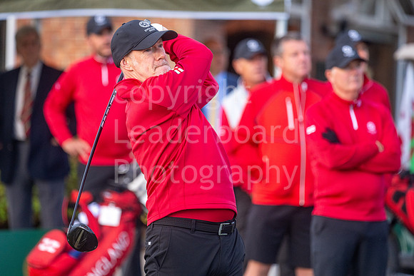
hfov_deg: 5.5
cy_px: 104
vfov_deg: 3.7
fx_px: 4304
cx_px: 194
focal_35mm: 374
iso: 640
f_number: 4
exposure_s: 1/1600
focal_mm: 300
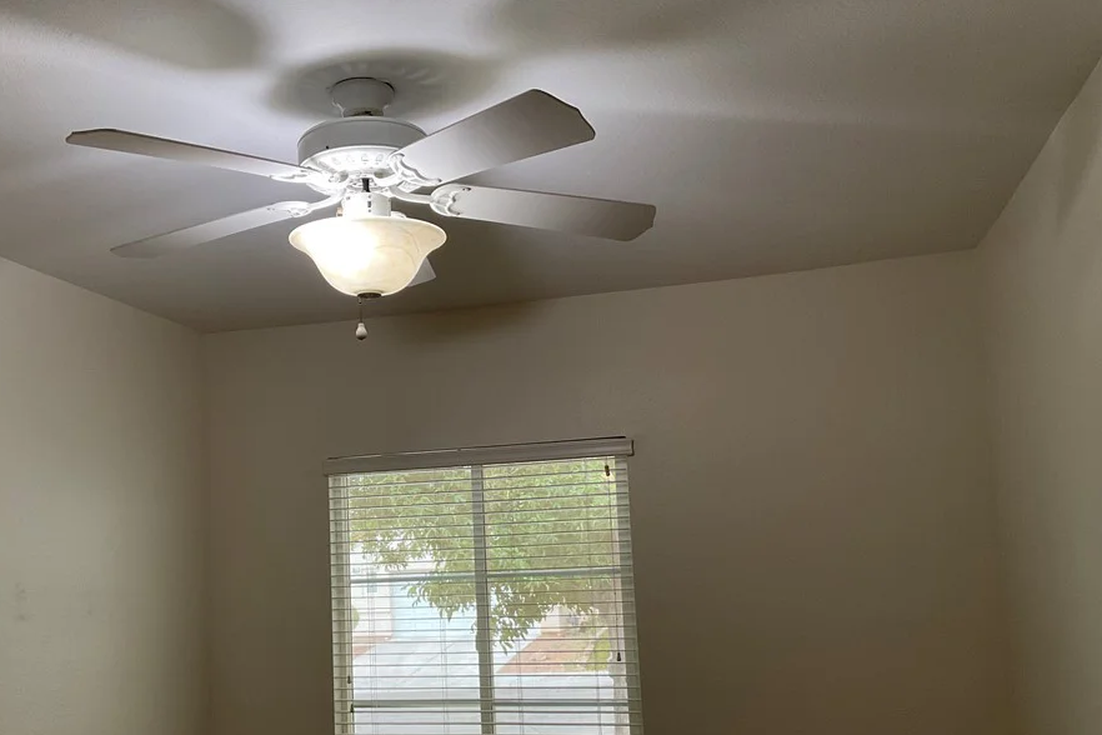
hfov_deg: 54.2
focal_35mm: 35
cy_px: 468
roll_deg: +2.0
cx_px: 466
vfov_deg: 37.6
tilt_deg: +5.3
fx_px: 1071
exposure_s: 1/60
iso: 50
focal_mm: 3
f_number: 1.8
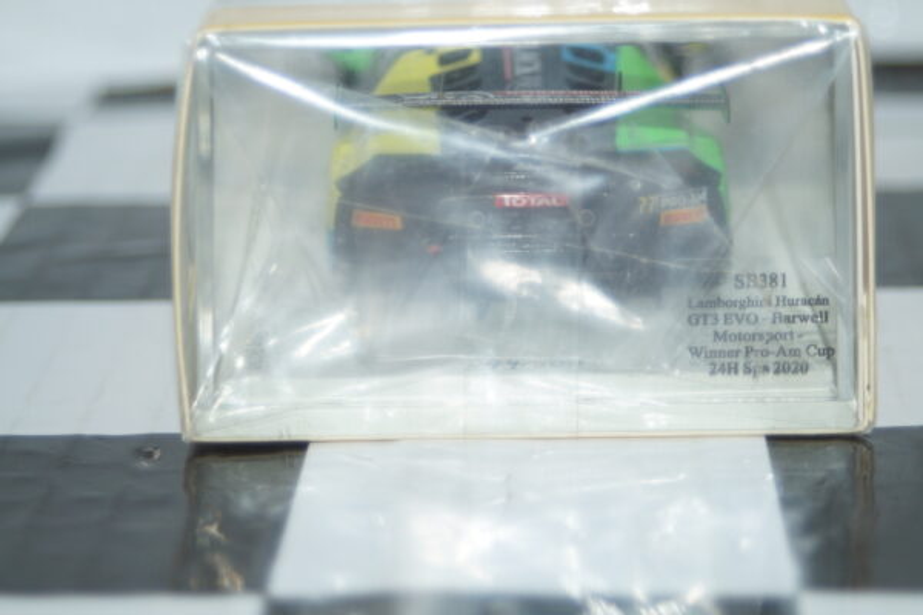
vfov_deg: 11.4
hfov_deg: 17.1
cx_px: 462
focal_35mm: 120
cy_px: 308
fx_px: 3076
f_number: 5.6
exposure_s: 1/60
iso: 320
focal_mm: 80
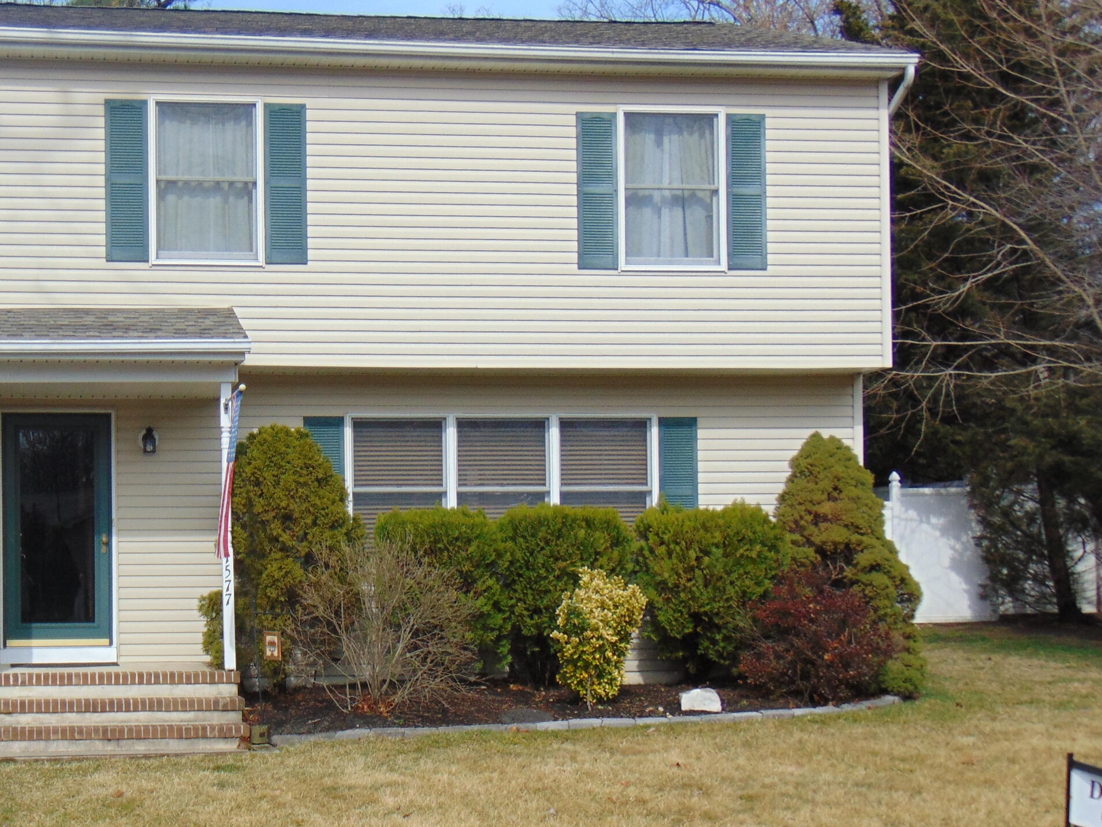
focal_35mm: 61
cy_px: 549
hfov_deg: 31.0
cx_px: 256
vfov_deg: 23.9
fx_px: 1942
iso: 80
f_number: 3.3
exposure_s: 1/800
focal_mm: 6.9
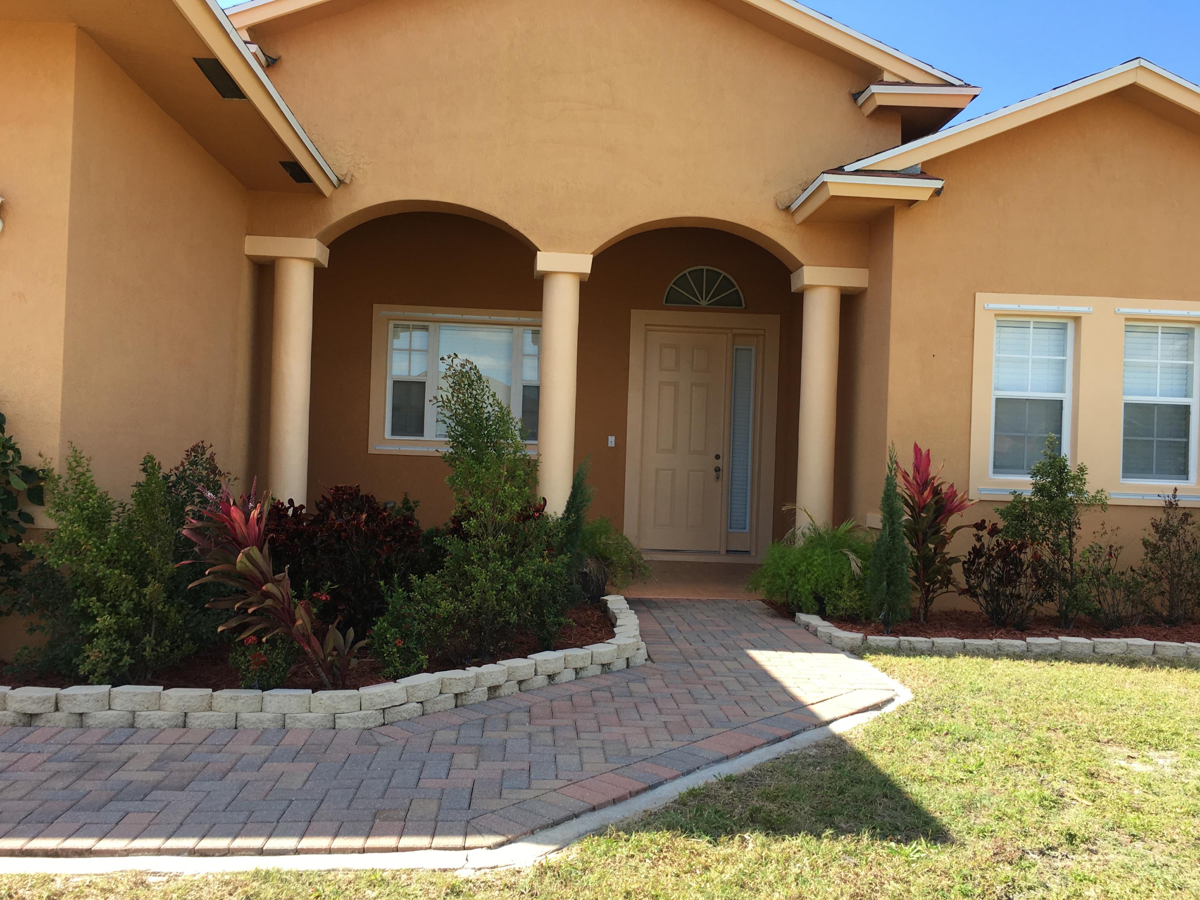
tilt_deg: +1.8
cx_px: 600
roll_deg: -2.2
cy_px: 450
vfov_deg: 48.2
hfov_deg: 61.7
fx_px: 1005
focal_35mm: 29
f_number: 2.2
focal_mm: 4.15
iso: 25
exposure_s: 1/434
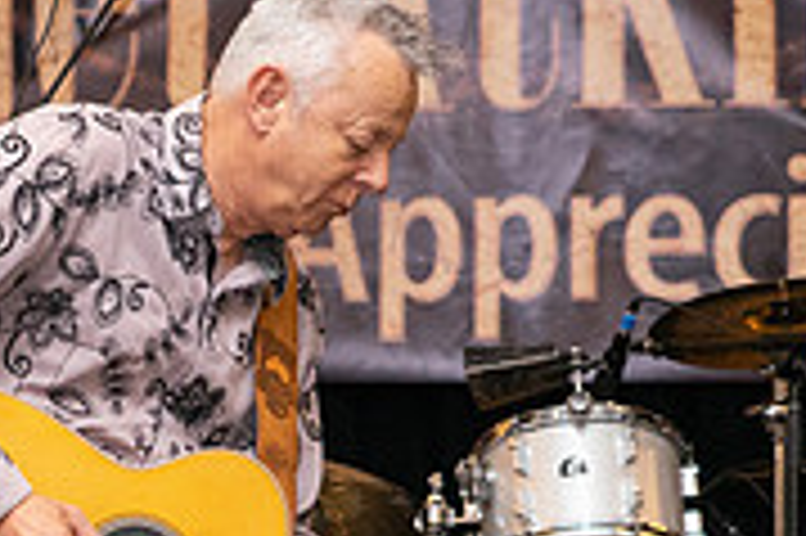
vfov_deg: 5.9
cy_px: 545
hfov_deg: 8.8
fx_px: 5145
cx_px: -241
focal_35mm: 230
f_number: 5
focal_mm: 65
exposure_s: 1/200
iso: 4000
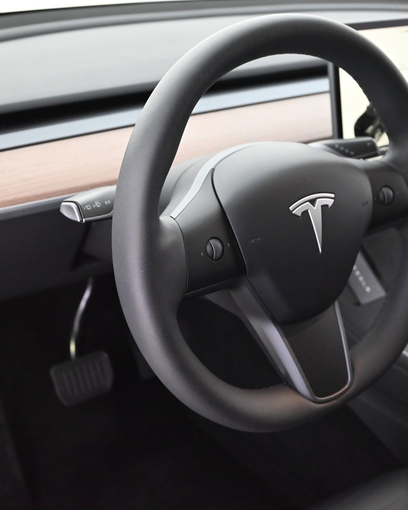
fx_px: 660
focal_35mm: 44
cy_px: 255
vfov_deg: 42.3
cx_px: 210
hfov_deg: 34.4
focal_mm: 30.5
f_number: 4.8
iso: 8000
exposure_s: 1/60
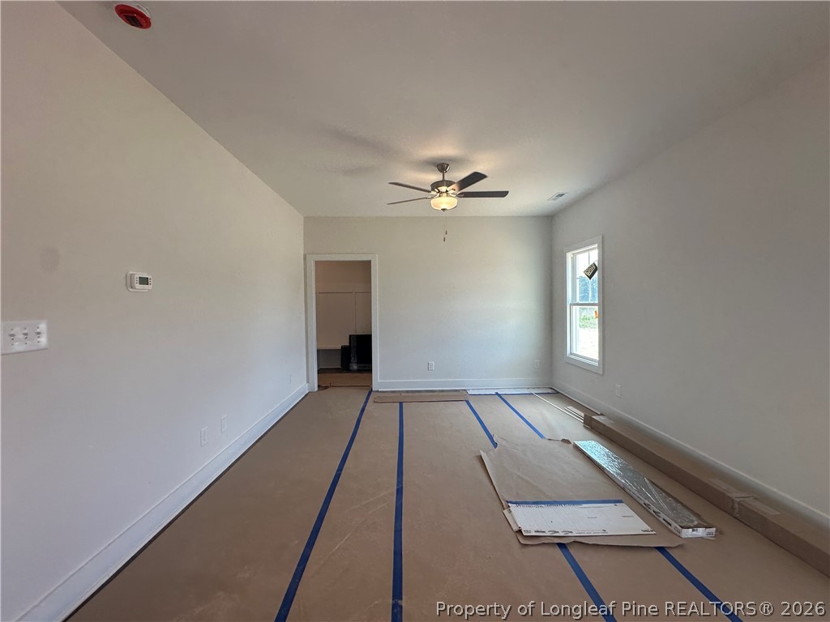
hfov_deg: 102.1
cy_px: 311
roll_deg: -0.7
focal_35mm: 14
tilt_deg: +0.2
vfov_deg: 85.7
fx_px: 336
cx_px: 415
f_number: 2.2
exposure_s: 1/120
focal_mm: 2.22
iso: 50
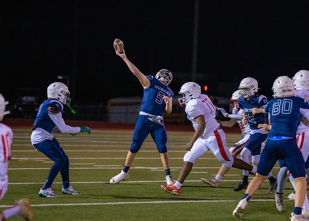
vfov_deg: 7.2
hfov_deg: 10.1
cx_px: 169
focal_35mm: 199
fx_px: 1746
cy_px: 95
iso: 6400
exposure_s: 1/1000
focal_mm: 137
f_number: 2.8
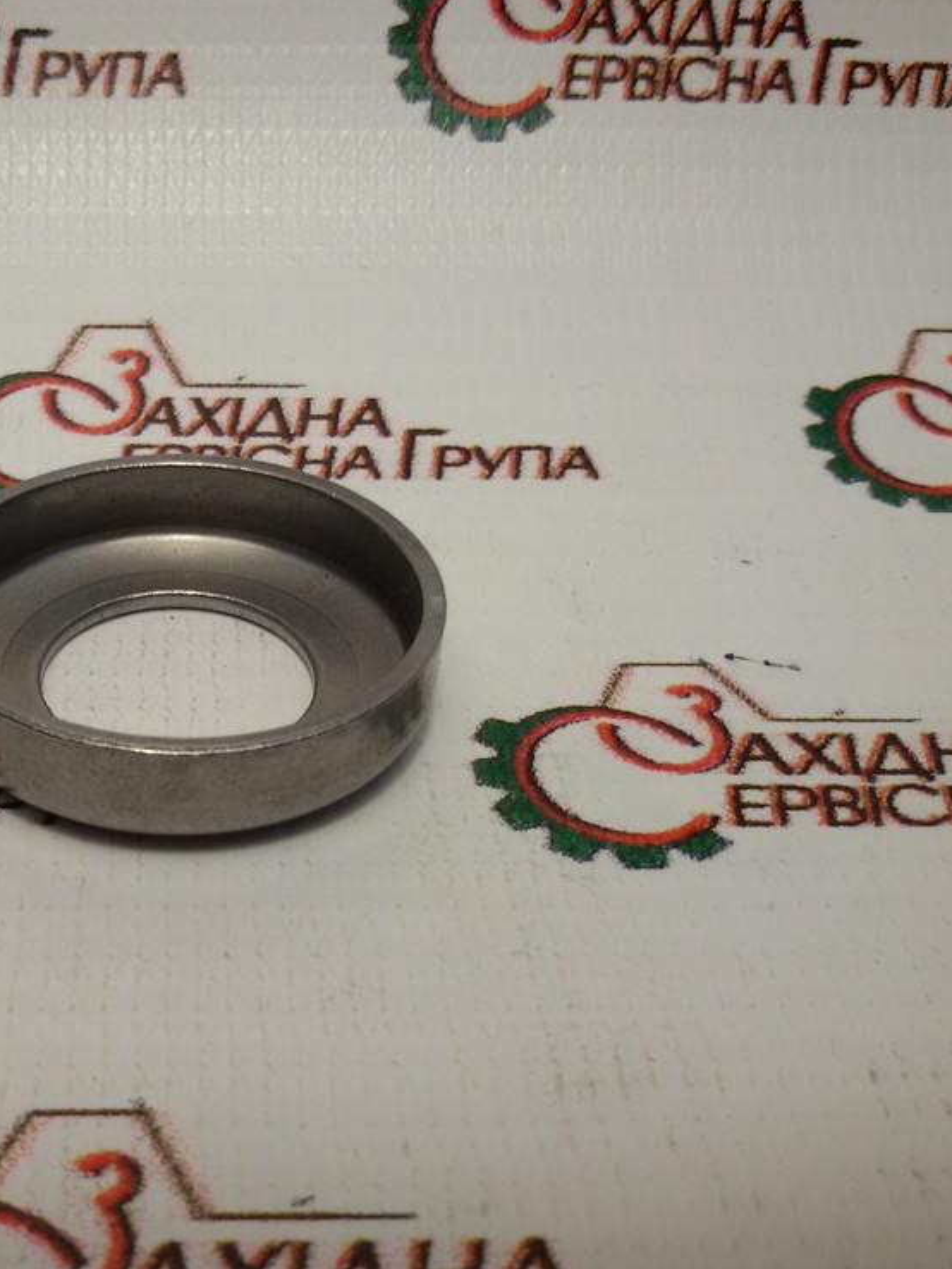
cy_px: 638
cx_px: 192
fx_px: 1539
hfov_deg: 33.4
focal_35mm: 42
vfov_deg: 44.8
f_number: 2.4
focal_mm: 2.93
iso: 50
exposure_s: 1/100
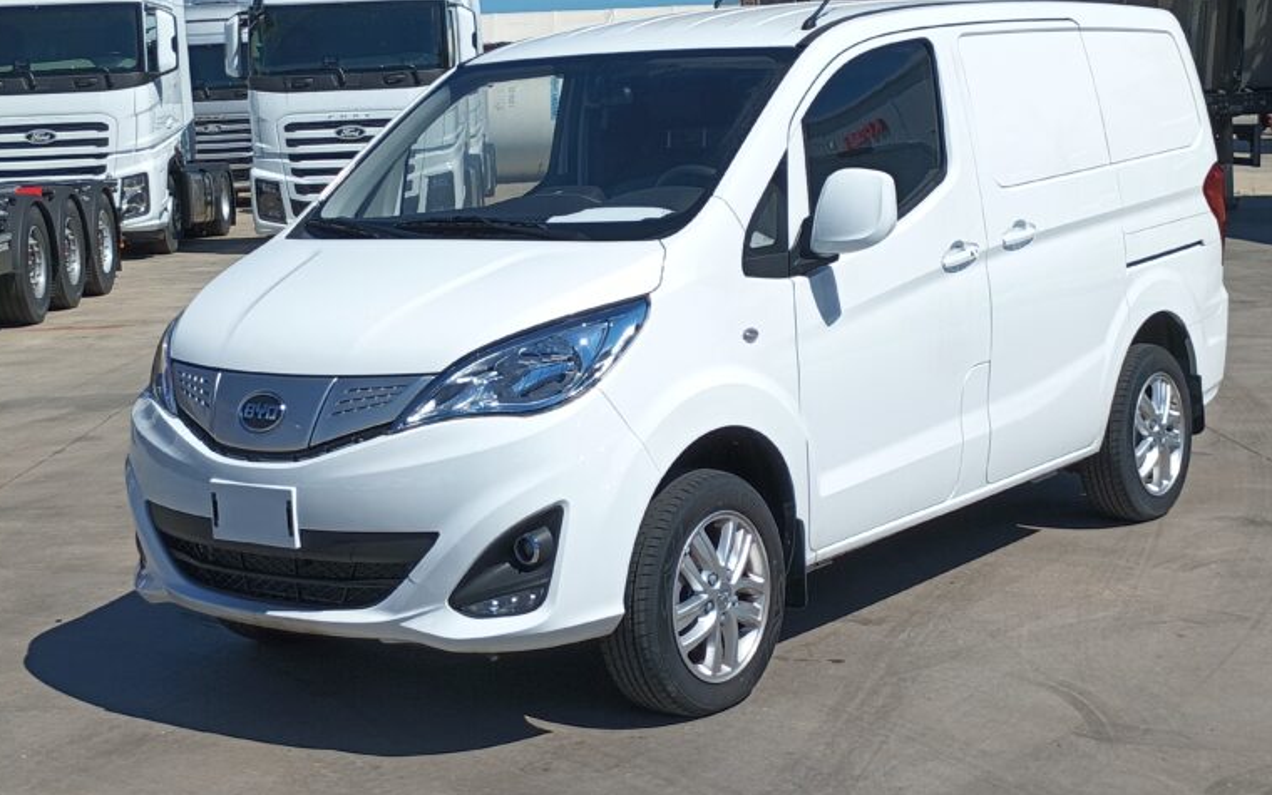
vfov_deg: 22.0
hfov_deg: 34.5
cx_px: 631
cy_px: 348
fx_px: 2045
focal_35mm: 59
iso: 53
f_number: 1.8
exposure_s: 1/1144
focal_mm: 4.26
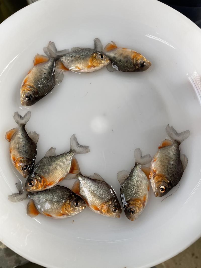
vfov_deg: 67.3
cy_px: 134
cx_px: 100
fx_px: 201
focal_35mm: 26
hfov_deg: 53.1
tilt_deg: -77.5
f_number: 1.6
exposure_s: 1/121
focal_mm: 4.2
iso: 80
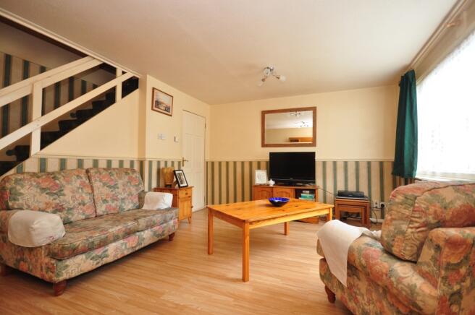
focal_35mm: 17
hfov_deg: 92.5
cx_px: 238
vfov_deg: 69.5
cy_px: 158
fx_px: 227
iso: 200
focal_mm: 11.5
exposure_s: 1/25
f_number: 5
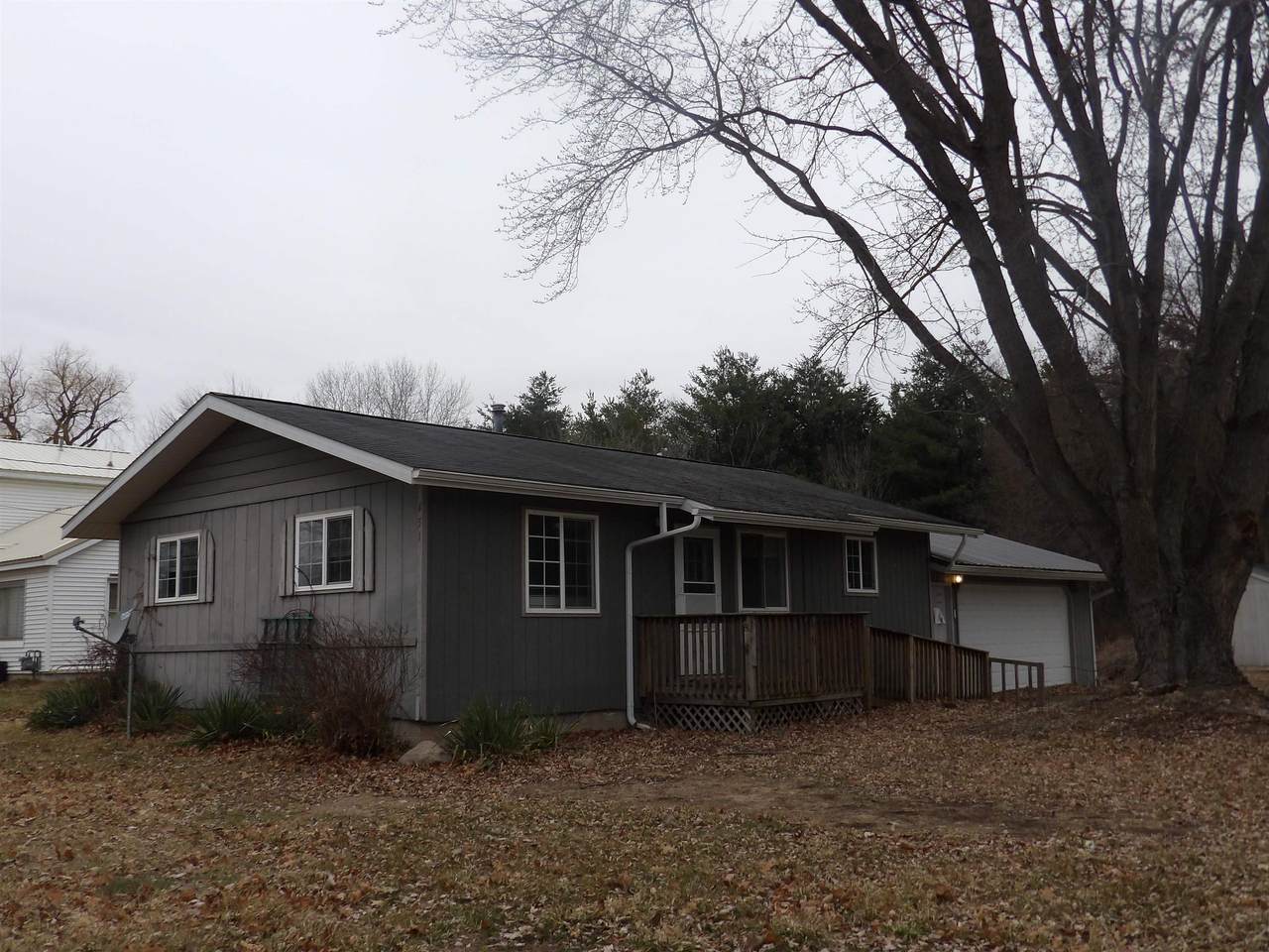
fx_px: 1210
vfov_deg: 42.9
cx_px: 634
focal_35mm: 33
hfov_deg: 55.4
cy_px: 476
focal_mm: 5.9
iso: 100
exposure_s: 1/265
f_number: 3.6
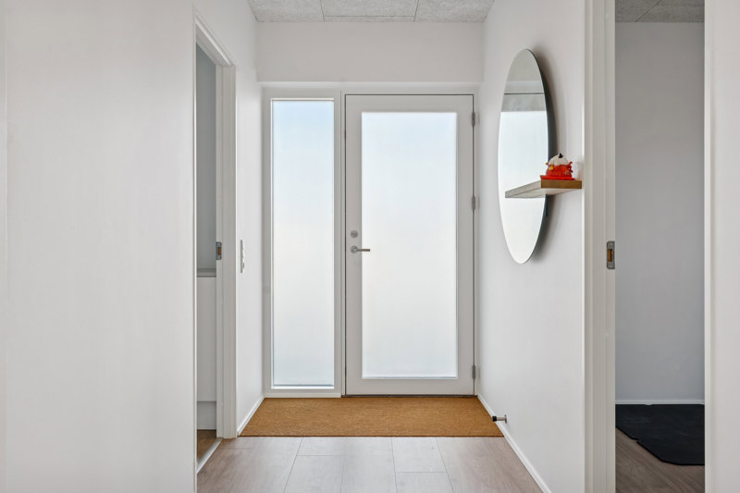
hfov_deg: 60.3
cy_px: 246
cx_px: 370
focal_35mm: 31
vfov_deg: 42.3
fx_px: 637
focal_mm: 31
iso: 800
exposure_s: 1/250
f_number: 8
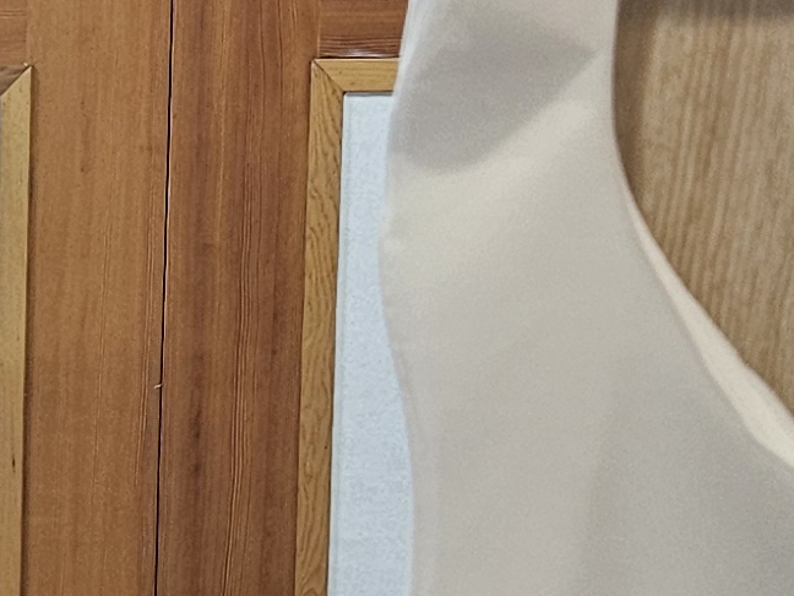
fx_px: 3257
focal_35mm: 142
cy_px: 662
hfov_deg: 13.4
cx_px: -270
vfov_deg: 10.3
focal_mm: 5.4
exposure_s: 1/120
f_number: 1.8
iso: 100
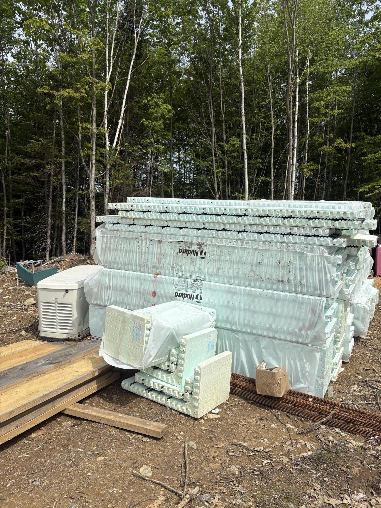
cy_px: 254
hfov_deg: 53.1
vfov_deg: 67.3
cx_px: 190
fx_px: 382
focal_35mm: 26
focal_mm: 5.96
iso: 50
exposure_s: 1/4608
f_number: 1.6
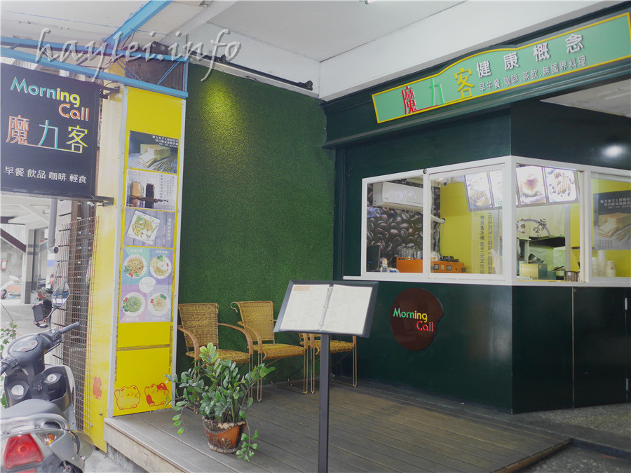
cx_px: 316
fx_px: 547
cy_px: 236
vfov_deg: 46.8
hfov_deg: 60.0
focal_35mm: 30
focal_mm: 15
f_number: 1.7
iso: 200
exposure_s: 1/60
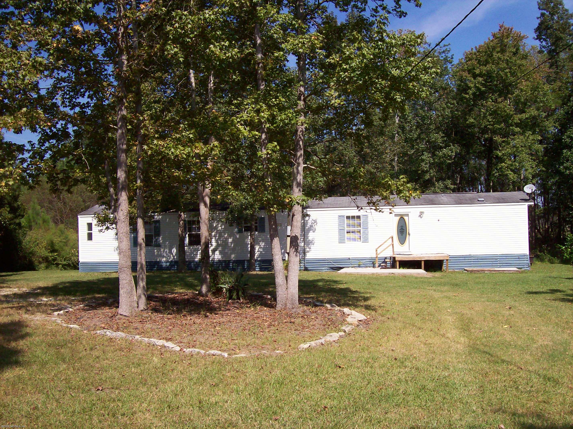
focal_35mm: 36
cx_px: 286
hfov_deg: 51.4
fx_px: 596
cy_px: 214
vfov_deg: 39.6
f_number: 4.8
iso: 80
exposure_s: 1/739
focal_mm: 6
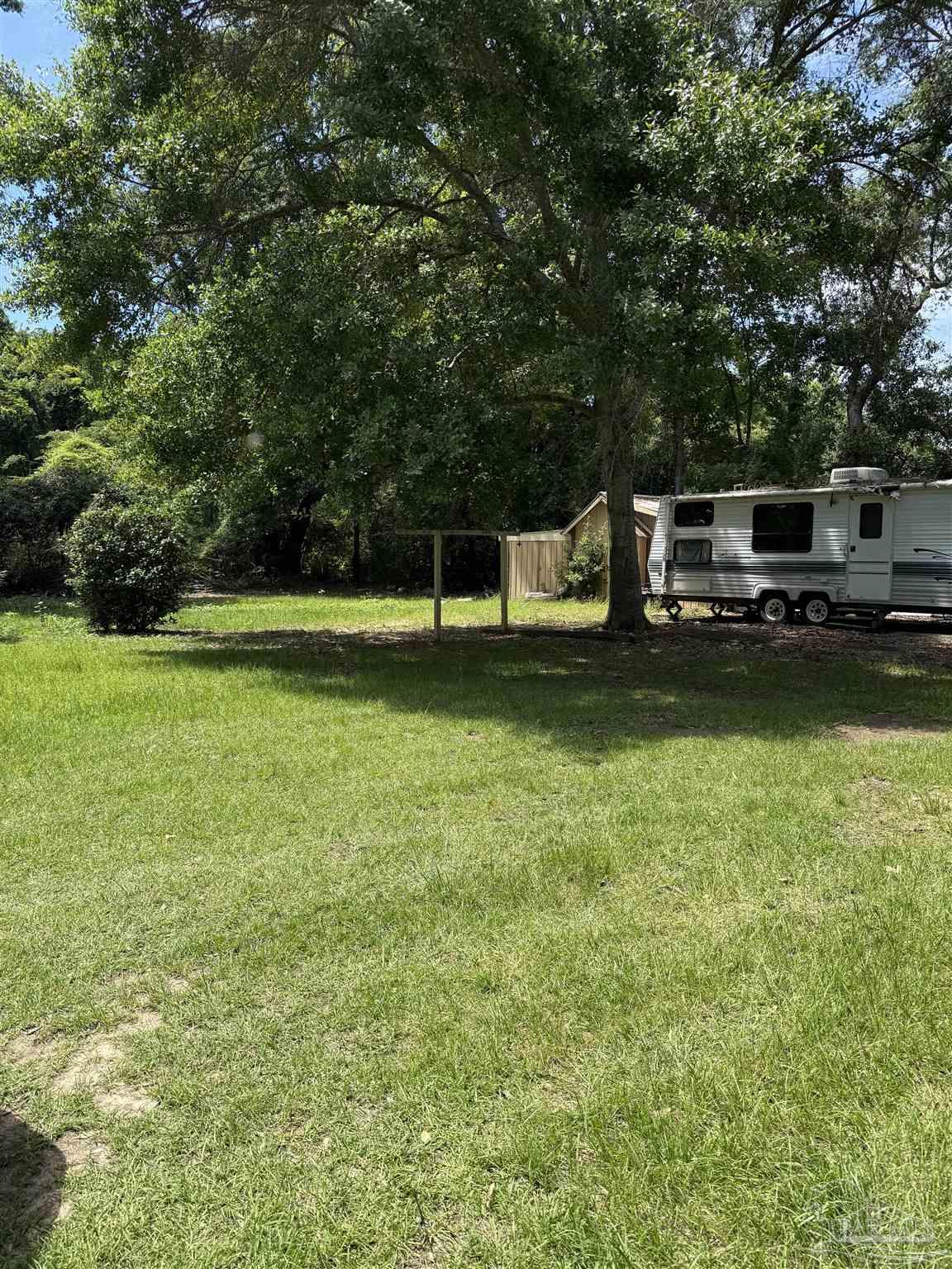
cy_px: 634
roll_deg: -0.3
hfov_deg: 56.8
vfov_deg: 71.6
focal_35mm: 24
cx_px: 476
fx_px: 880
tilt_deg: -5.1
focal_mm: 6.76
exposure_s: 1/1553
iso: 80
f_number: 1.78
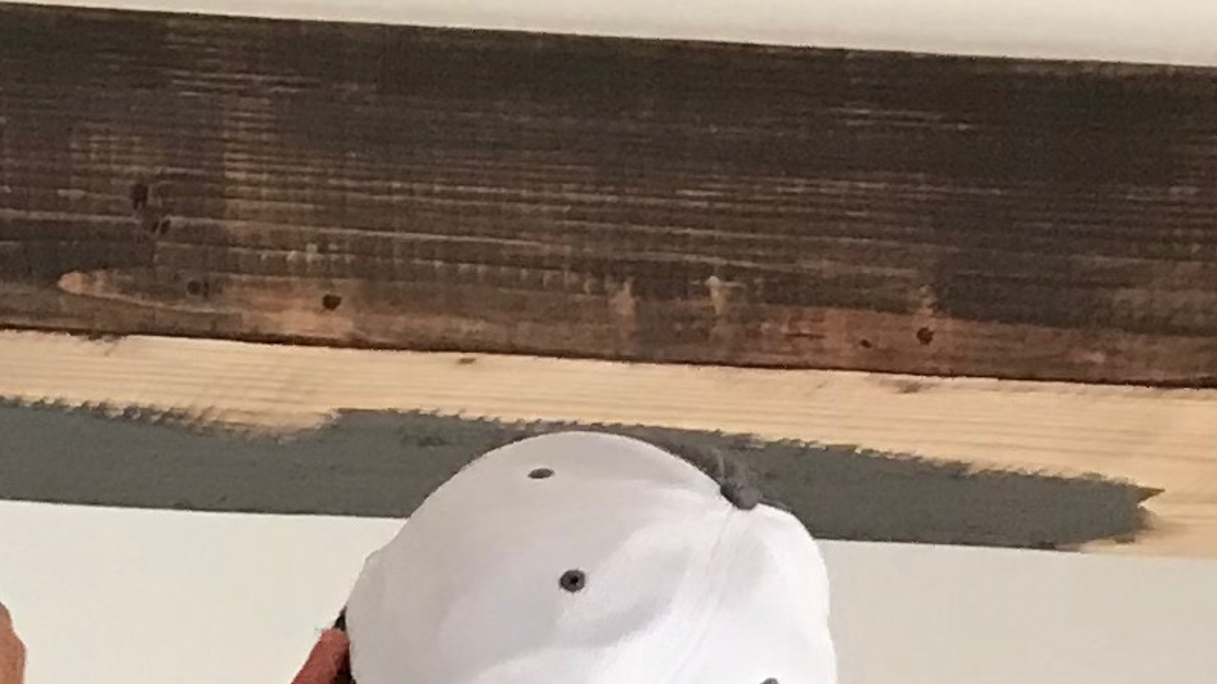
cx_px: -1001
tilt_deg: +8.1
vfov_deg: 7.3
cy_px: 1620
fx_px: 5000
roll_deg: -0.1
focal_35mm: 155
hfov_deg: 12.6
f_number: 1.8
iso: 40
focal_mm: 3.99
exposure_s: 1/30
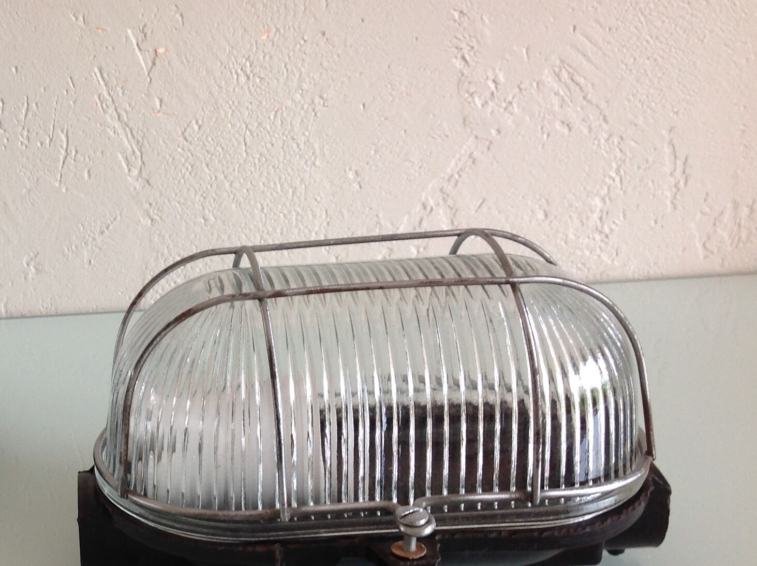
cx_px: 99
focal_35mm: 62
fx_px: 1354
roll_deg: +2.7
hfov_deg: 30.1
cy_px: 322
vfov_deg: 23.6
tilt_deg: -20.7
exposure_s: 1/15
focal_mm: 4.28
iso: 64
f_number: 2.4
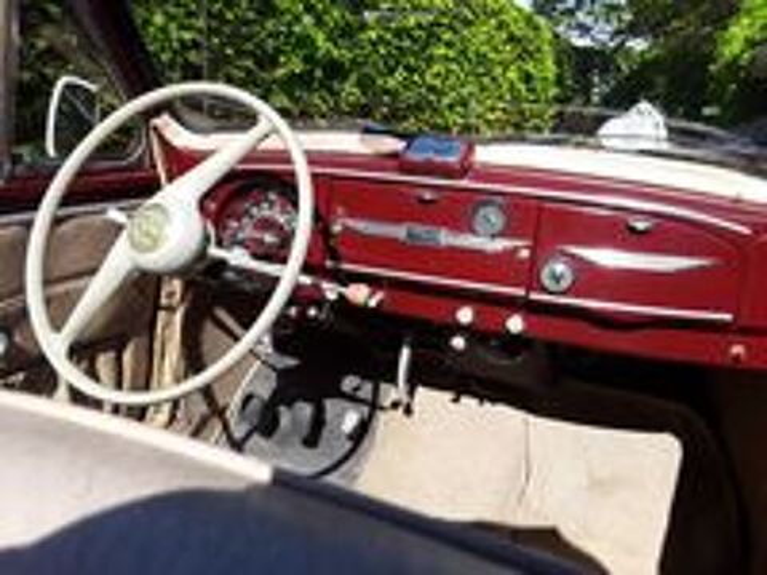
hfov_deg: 65.3
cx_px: 384
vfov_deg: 51.4
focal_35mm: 27
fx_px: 598
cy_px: 288
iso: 40
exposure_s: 1/754
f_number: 1.9
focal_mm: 2.91
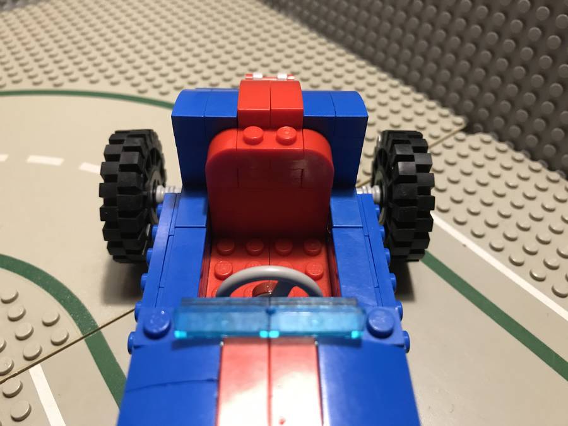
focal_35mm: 28
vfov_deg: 49.7
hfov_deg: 63.4
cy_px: 213
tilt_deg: -46.4
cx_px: 284
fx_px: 459
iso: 100
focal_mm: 3.99
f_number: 1.8
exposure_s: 1/13
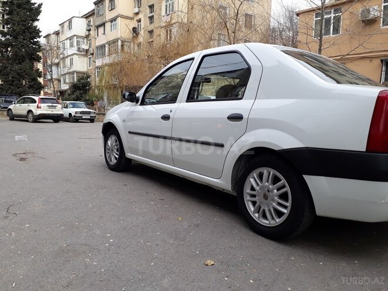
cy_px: 146
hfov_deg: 65.3
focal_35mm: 27
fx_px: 303
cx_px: 194
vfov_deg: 51.4
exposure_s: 1/469
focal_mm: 3.6
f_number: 1.9
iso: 40
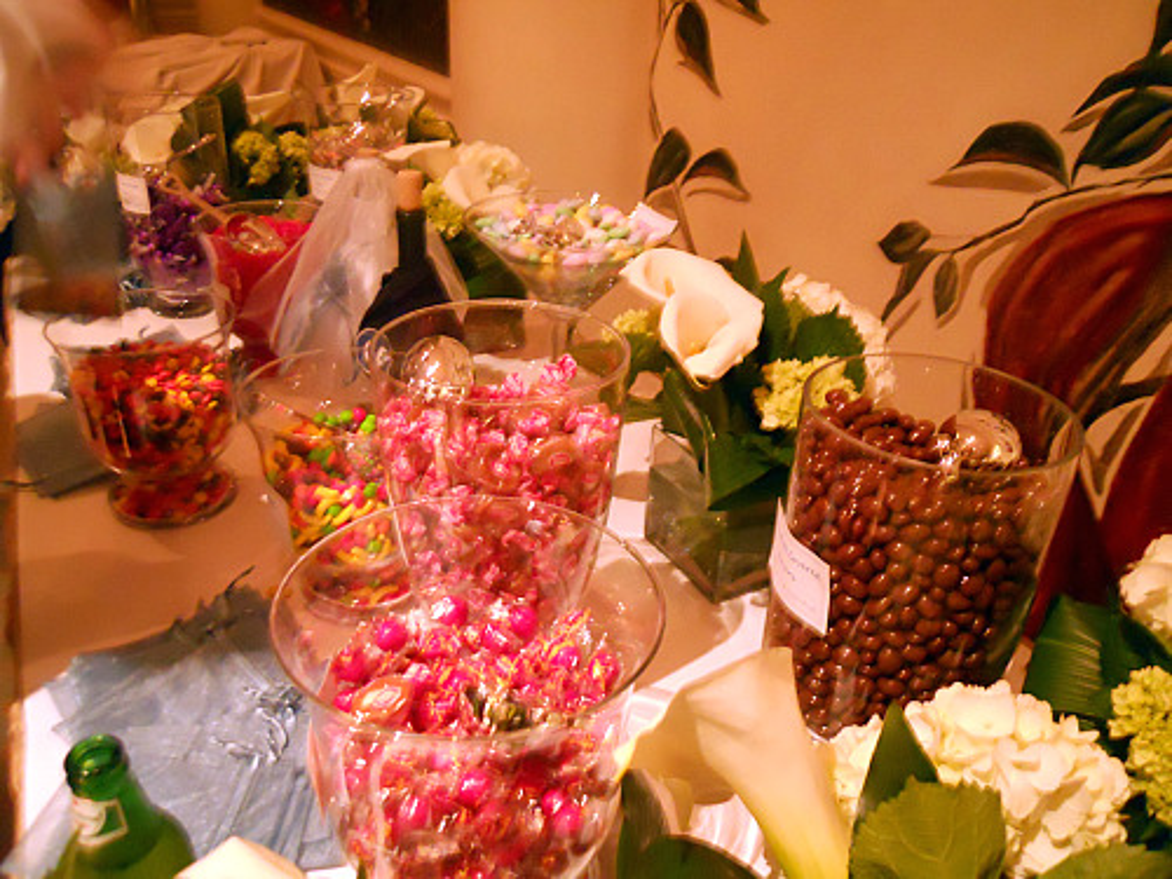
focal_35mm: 28
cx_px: 586
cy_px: 440
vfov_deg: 49.7
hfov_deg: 63.4
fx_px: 948
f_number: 2.7
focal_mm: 5
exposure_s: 1/1.6
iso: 800
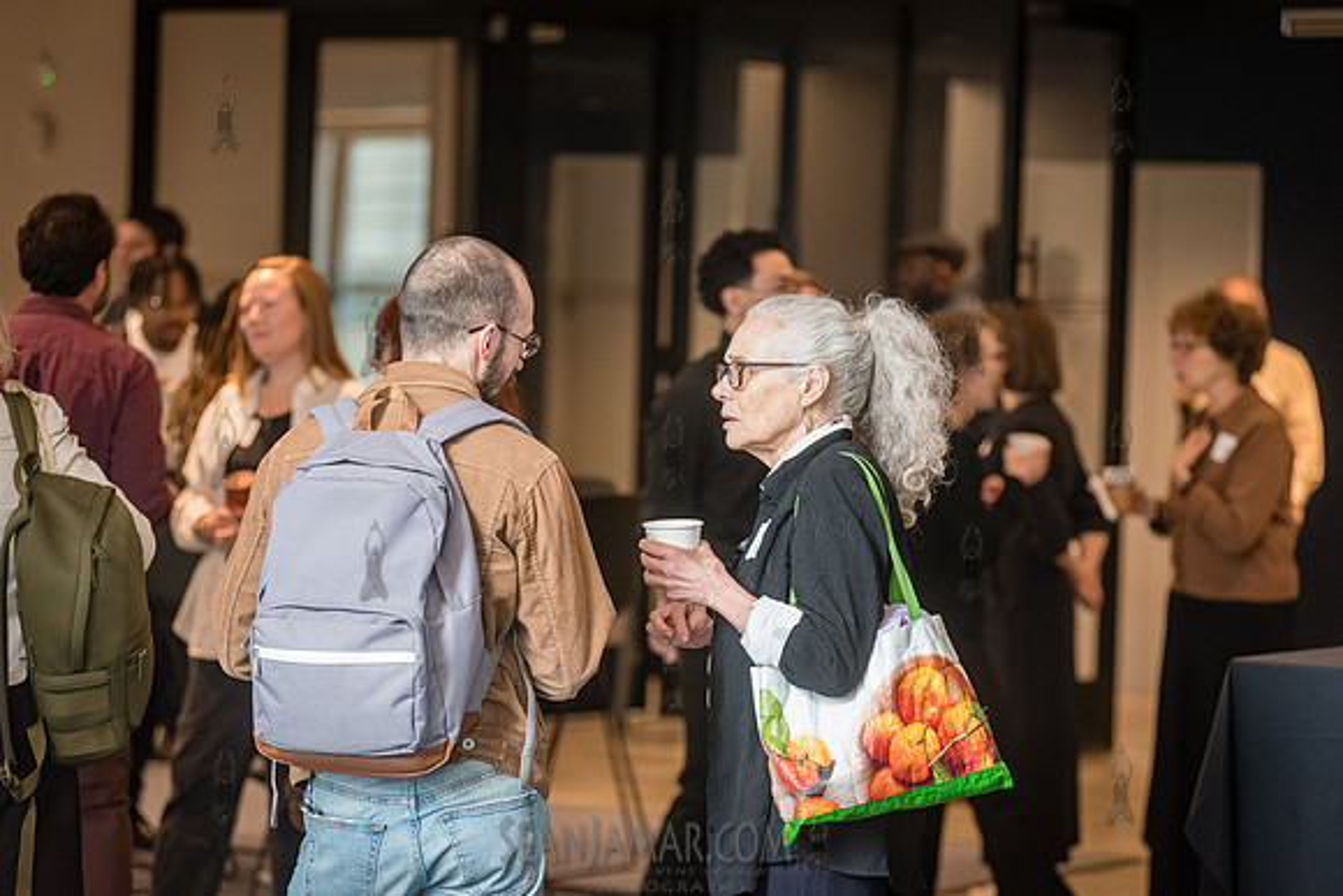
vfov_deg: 11.0
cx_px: 672
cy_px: 448
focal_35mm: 125
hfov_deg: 16.4
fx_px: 4664
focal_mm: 125
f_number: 3.5
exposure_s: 1/250
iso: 4000
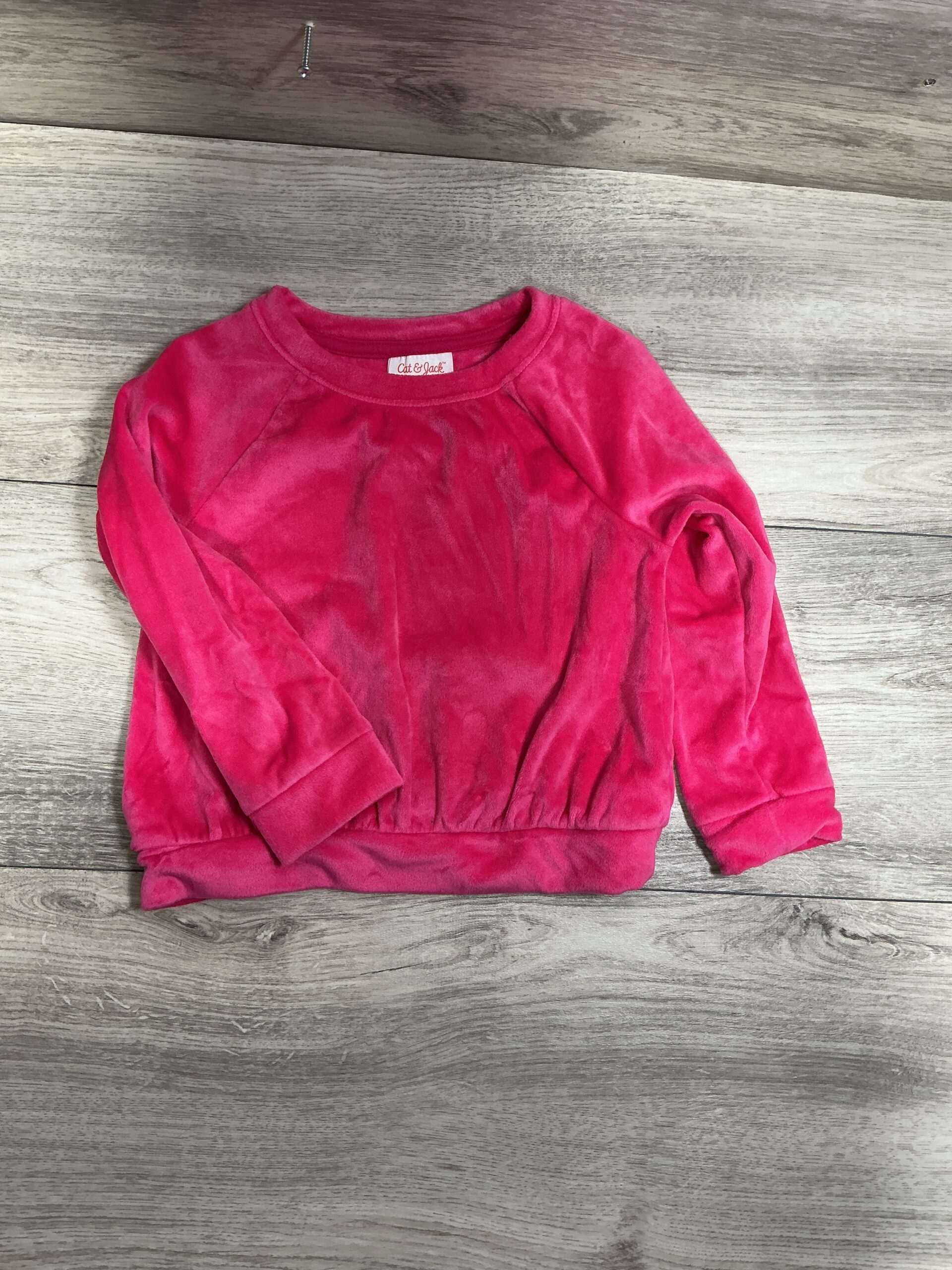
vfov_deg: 61.7
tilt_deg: -83.6
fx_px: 1063
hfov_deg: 48.2
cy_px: 635
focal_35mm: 29
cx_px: 476
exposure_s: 1/50
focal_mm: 3
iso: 64
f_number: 1.8
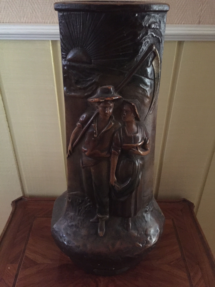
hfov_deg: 48.2
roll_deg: -2.2
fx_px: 240
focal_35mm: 29
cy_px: 144
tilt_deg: -33.3
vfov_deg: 61.7
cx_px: 108
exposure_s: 1/15
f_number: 2.2
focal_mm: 4.15
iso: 1000
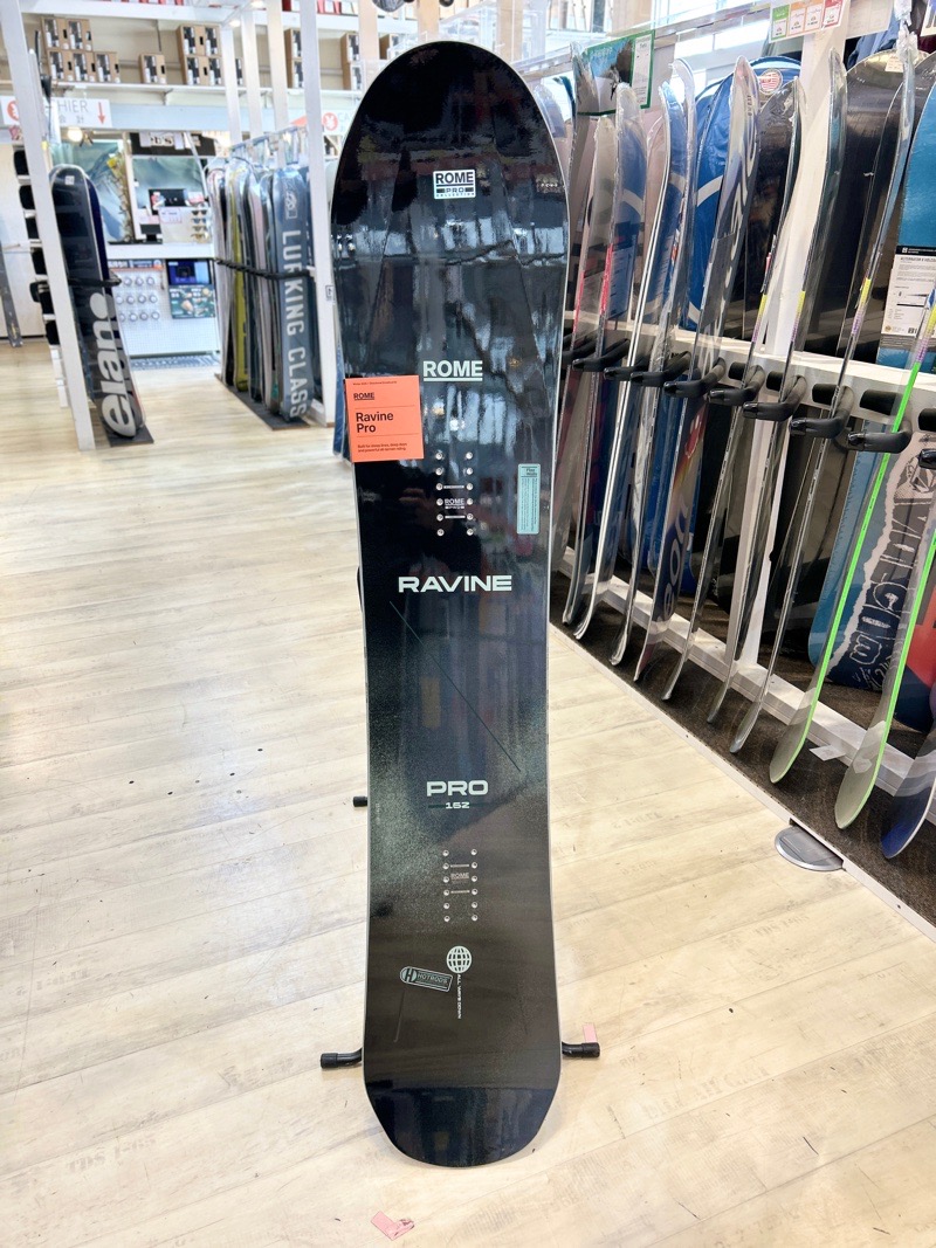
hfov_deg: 53.1
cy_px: 624
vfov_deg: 67.3
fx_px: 938
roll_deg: +0.5
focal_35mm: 26
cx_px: 468
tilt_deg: -22.5
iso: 64
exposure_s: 1/50
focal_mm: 5.7
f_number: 1.5
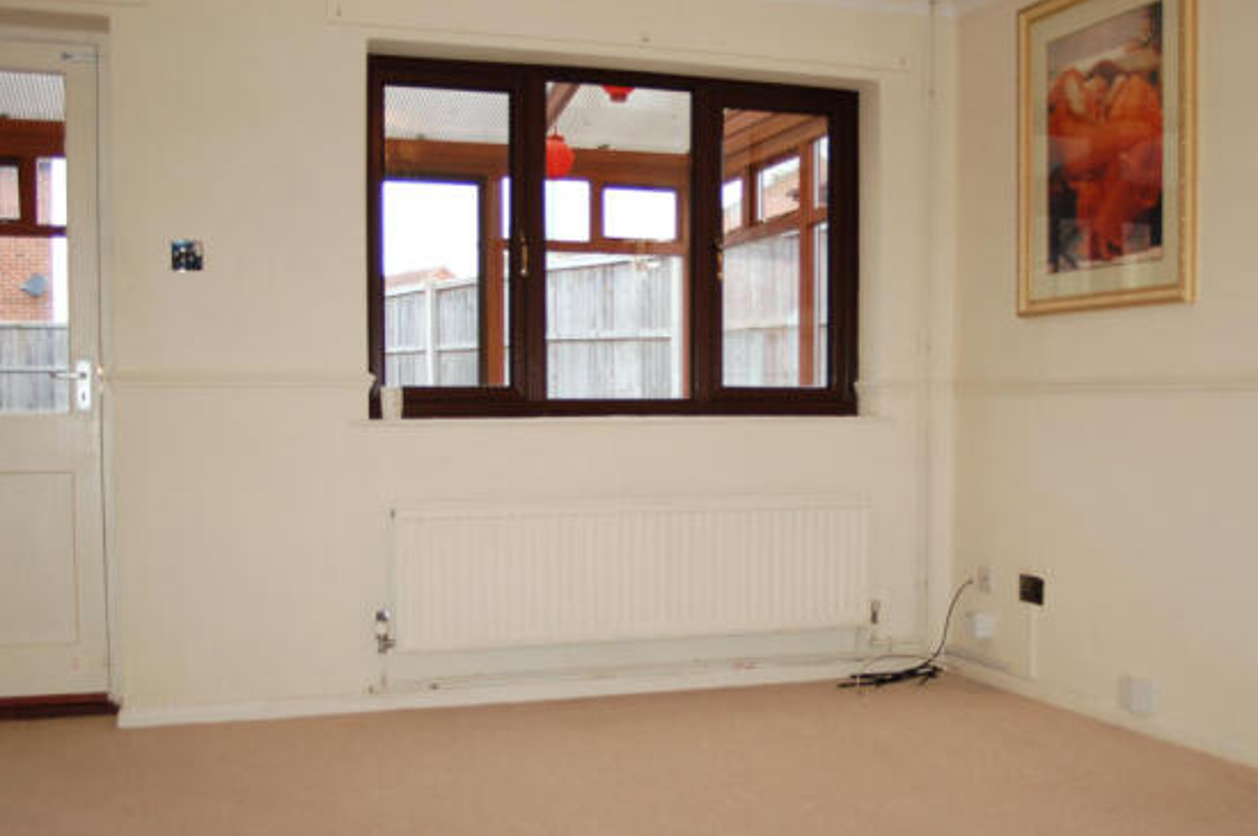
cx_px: 708
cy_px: 497
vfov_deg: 31.1
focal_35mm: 43
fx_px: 1501
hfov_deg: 45.4
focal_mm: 24
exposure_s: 1/60
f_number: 4
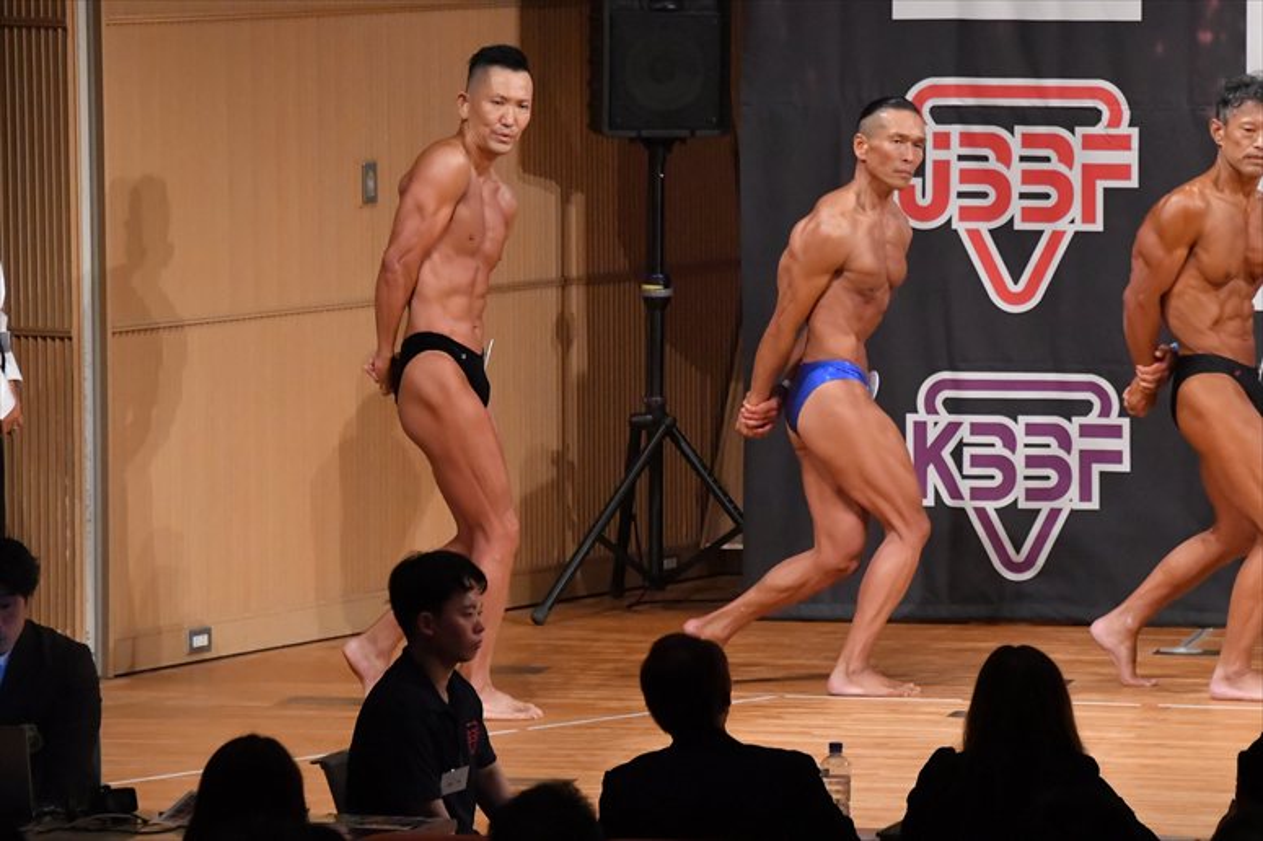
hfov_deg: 8.1
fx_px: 8942
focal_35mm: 255
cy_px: 420
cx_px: 632
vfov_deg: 5.4
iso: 9000
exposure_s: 1/400
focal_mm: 170
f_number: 5.6
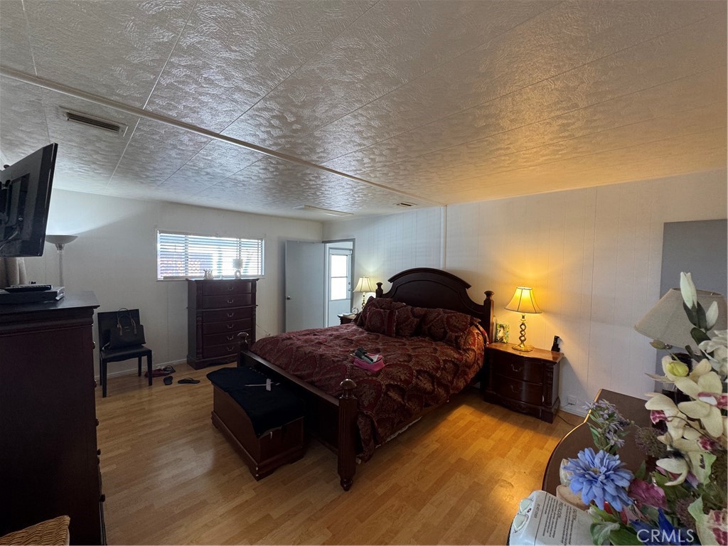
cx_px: 364
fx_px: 294
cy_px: 273
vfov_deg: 85.7
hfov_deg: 102.1
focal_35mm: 14
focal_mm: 2.22
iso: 160
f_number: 2.2
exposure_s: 1/60
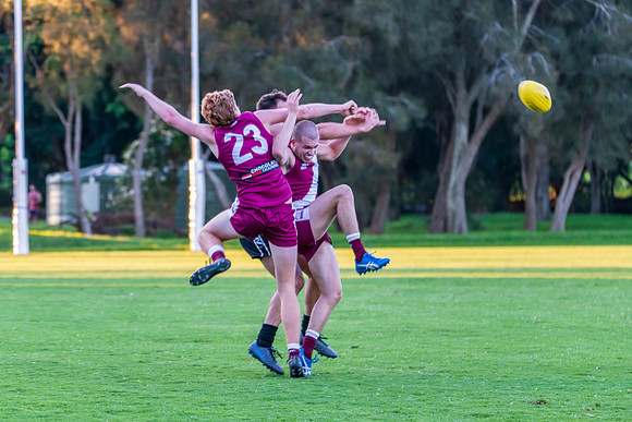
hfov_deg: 9.8
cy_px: 201
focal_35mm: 210
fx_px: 3684
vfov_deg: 6.6
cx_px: 300
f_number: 5.6
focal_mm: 200
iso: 1600
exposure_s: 1/250
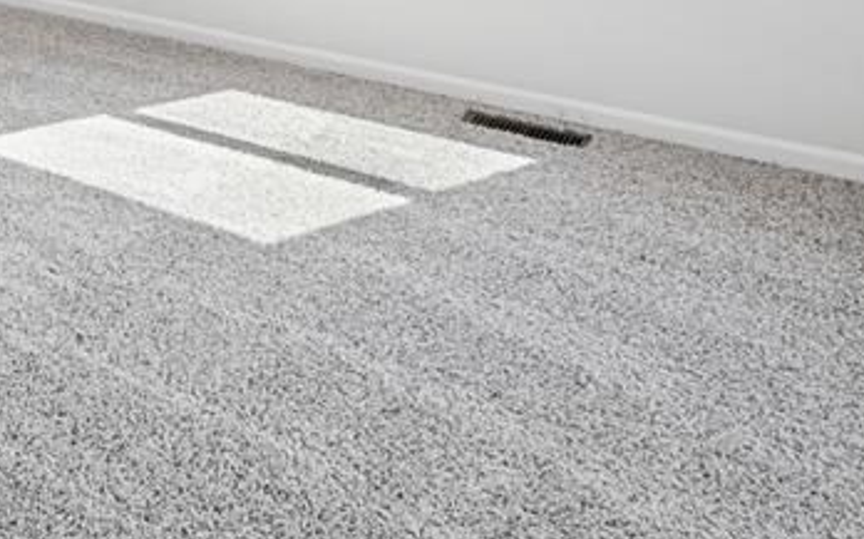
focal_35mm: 42
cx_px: -251
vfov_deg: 24.8
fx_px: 988
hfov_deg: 34.2
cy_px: -230
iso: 100
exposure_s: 1/13
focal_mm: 14
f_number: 9
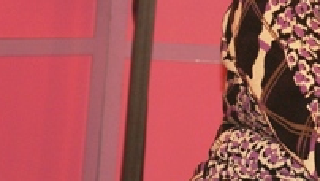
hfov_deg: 7.2
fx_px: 2531
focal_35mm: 298
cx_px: 372
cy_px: -125
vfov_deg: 4.1
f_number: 8
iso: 400
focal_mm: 60
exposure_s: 1/90
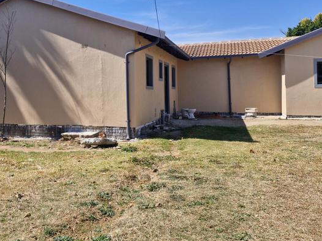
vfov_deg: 40.4
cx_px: 93
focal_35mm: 35
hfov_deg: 51.1
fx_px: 325
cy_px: 89
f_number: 1.8
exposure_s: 1/1740
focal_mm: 5.54
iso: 50
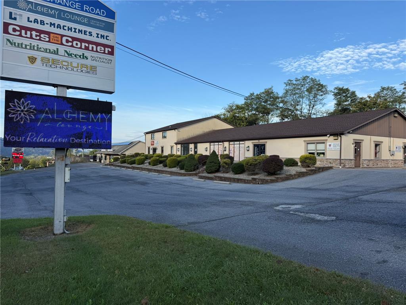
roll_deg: -2.4
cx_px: 203
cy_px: 152
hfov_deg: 71.6
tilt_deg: +2.5
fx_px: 281
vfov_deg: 56.8
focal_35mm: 24
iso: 80
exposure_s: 1/2299
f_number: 1.78
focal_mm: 6.76
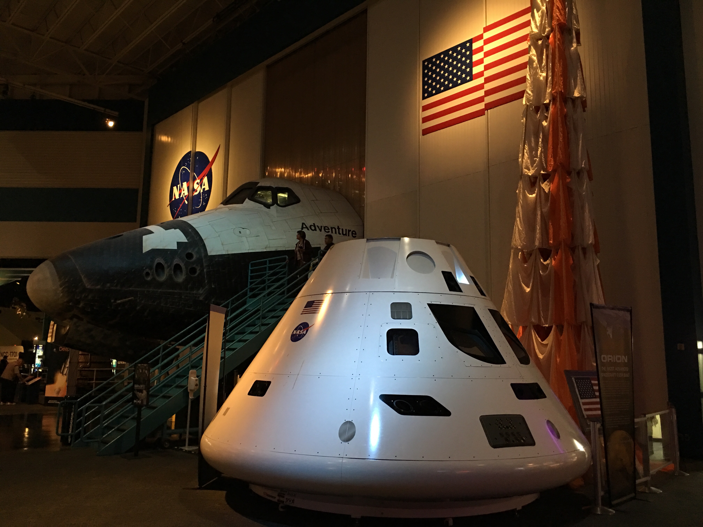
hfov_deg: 61.7
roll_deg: -1.5
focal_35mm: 29
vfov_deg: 48.2
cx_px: 352
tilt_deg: +9.5
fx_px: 589
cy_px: 264
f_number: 2.2
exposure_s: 1/15
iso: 100
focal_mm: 4.15
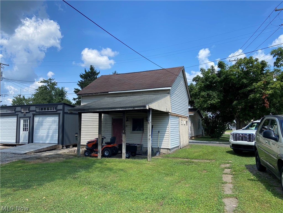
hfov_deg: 67.3
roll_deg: +0.0
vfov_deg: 53.1
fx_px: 213
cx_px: 142
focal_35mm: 26
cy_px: 106
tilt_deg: +5.5
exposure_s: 1/1961
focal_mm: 4.25
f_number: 1.8
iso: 32
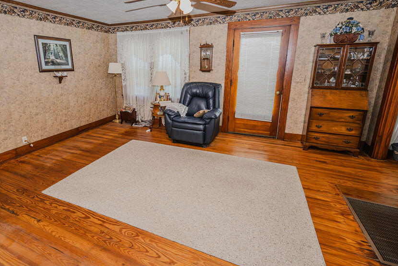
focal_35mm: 18
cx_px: 169
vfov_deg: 67.1
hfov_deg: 89.3
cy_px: 115
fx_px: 199
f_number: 4
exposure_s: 1/200
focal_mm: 14
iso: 2000
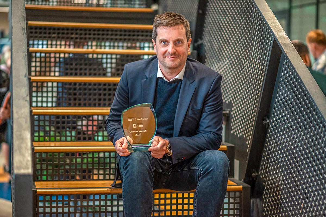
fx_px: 770
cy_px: 108
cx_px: 163
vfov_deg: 16.1
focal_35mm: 85
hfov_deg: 23.9
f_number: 1.8
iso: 1000
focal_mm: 85
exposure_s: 1/320
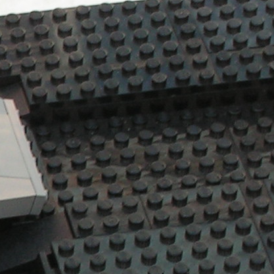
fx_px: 2893
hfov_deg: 5.4
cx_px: -149
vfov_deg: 5.4
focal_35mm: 323
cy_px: 170
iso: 50
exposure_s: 1/50
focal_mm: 11.1
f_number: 4.5
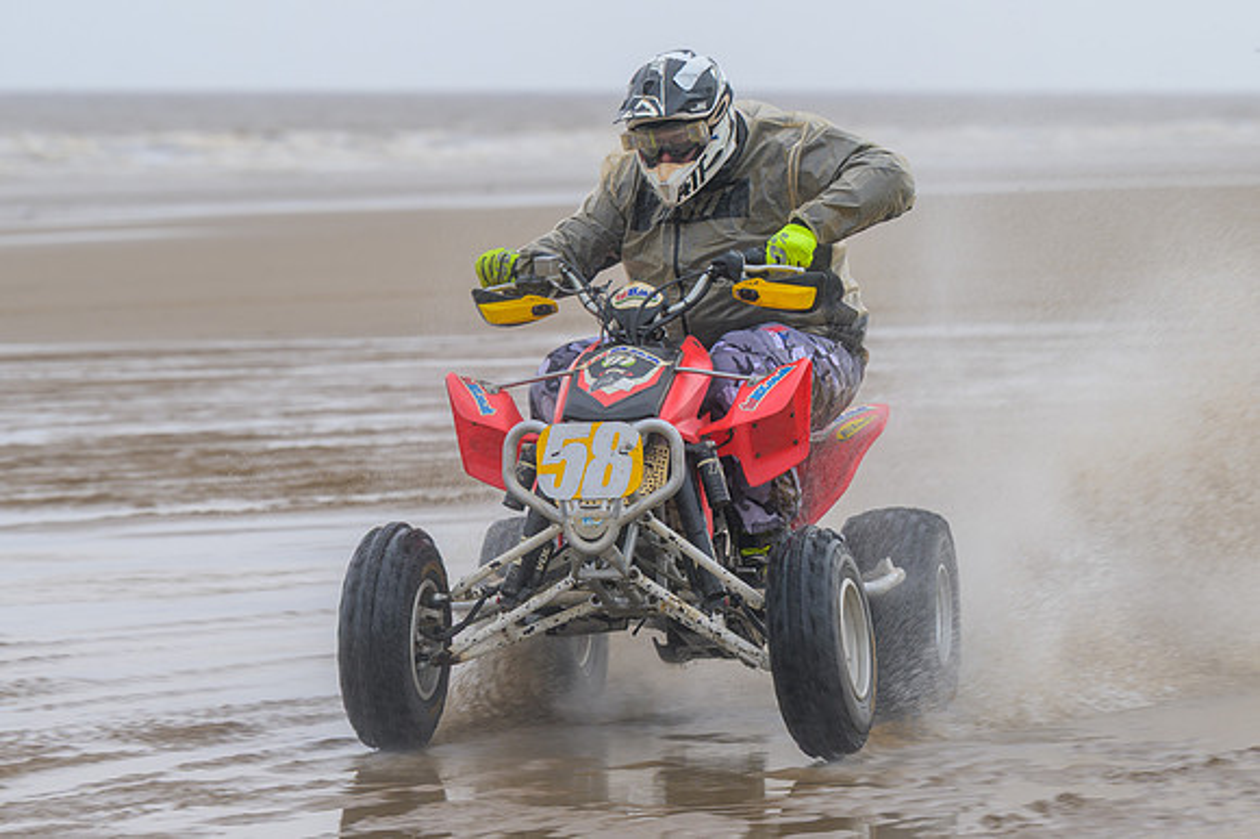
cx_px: 600
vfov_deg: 6.5
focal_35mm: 212
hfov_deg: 9.7
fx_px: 7401
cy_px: 479
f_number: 4
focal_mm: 120
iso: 72
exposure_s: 1/320
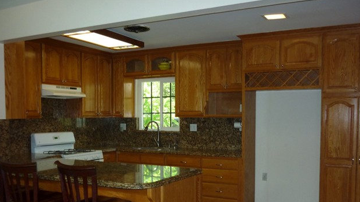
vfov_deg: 31.7
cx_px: 178
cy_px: 137
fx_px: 353
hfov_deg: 54.0
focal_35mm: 37
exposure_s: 1/30
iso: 200
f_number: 2.8
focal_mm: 5.5
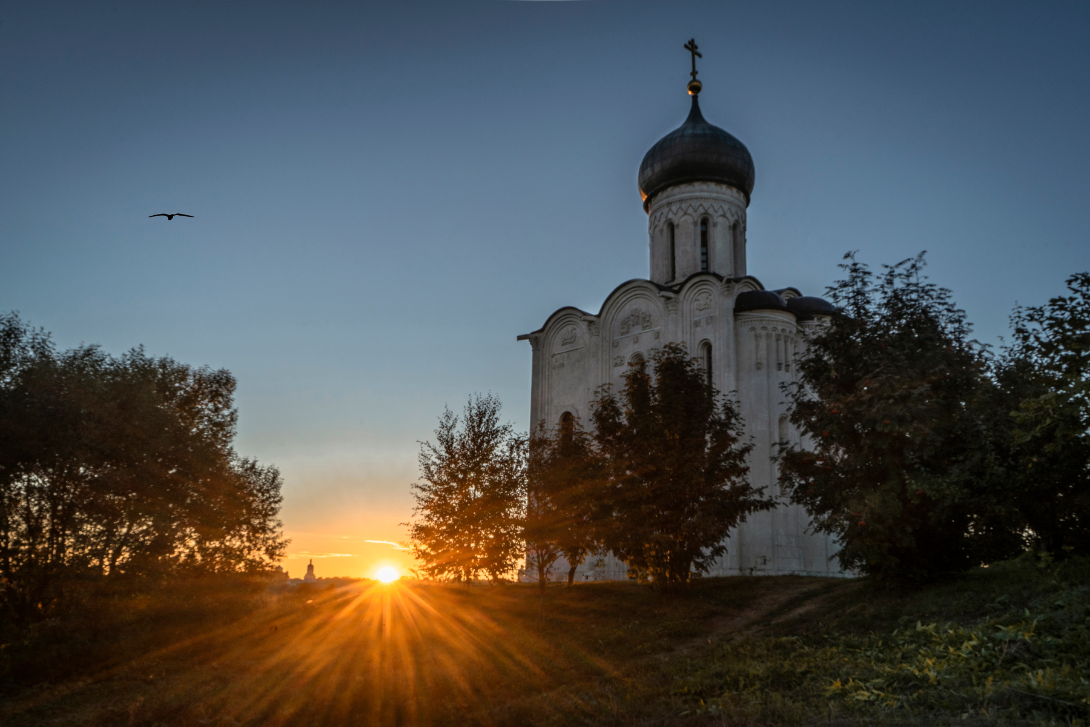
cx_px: 545
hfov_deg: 65.5
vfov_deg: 46.4
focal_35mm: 28
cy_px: 364
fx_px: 848
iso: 100
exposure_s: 1/60
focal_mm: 28
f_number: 16
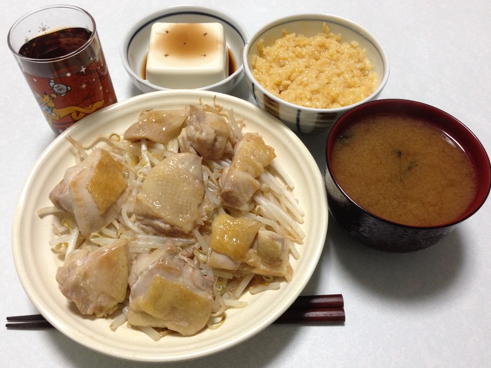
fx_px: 482
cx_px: 244
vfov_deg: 41.8
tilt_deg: -57.4
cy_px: 182
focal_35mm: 34
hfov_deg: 54.0
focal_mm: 4.12
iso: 125
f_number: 2.4
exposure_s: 1/20
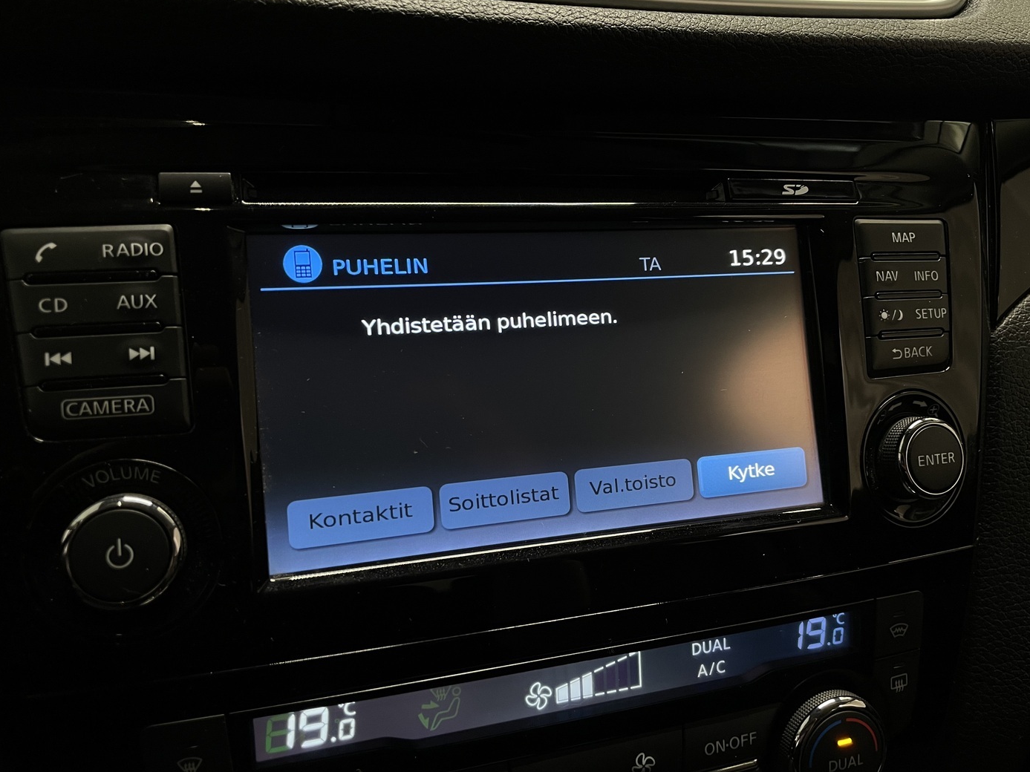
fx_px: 803
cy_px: 379
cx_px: 521
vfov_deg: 51.3
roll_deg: -4.9
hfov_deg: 65.3
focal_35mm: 27
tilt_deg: -27.7
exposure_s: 1/50
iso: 100
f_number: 1.6
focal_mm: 4.2
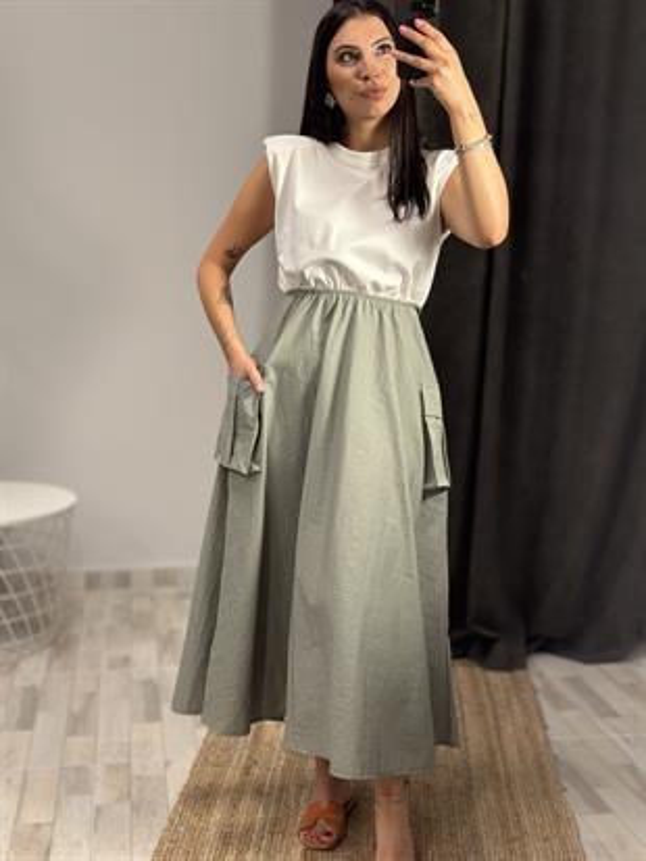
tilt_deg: -30.9
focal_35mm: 48
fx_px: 1194
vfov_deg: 39.6
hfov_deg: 30.3
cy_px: 430
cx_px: 323
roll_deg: -0.5
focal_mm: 6.86
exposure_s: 1/50
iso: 80
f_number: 1.78
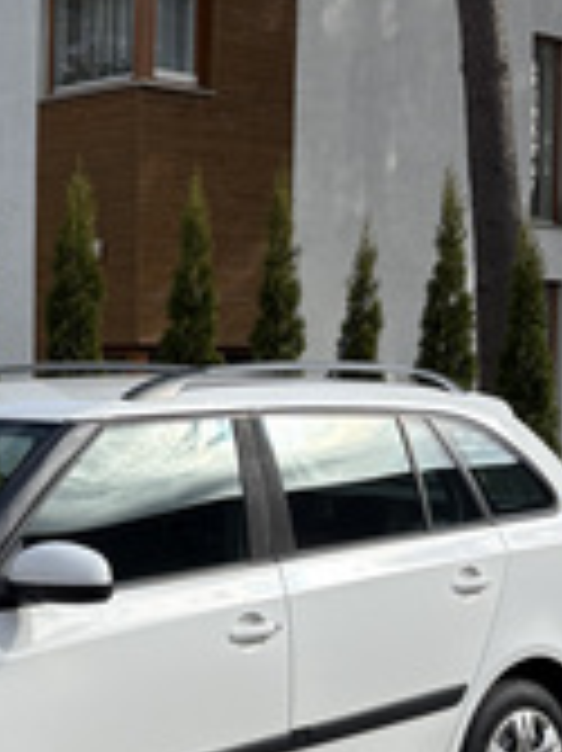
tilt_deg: +0.2
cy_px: 414
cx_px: -38
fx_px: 1691
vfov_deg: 25.0
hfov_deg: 18.3
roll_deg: -0.9
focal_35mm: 78
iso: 50
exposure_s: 1/2012
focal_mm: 5.96
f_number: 1.6
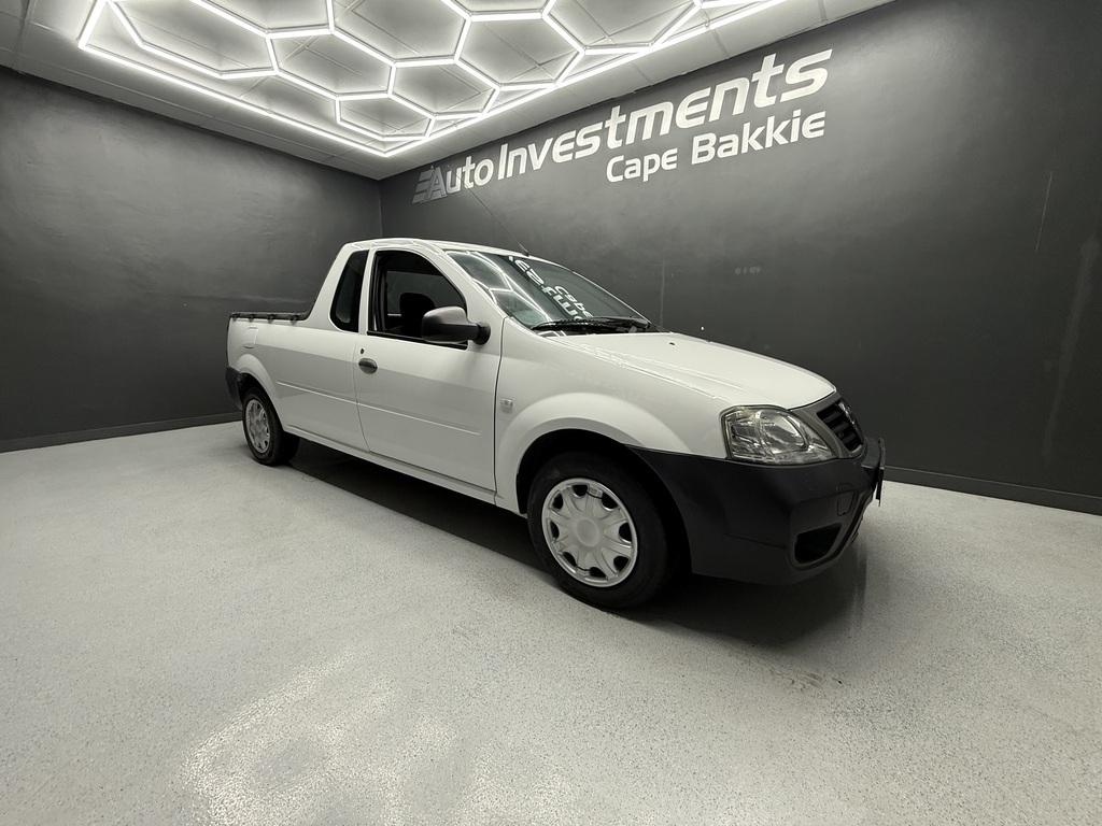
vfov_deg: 85.7
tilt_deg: -10.4
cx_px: 551
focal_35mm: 14
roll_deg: -0.4
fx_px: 446
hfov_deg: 102.1
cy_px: 413
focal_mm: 2.22
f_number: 2.2
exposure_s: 1/100
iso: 160
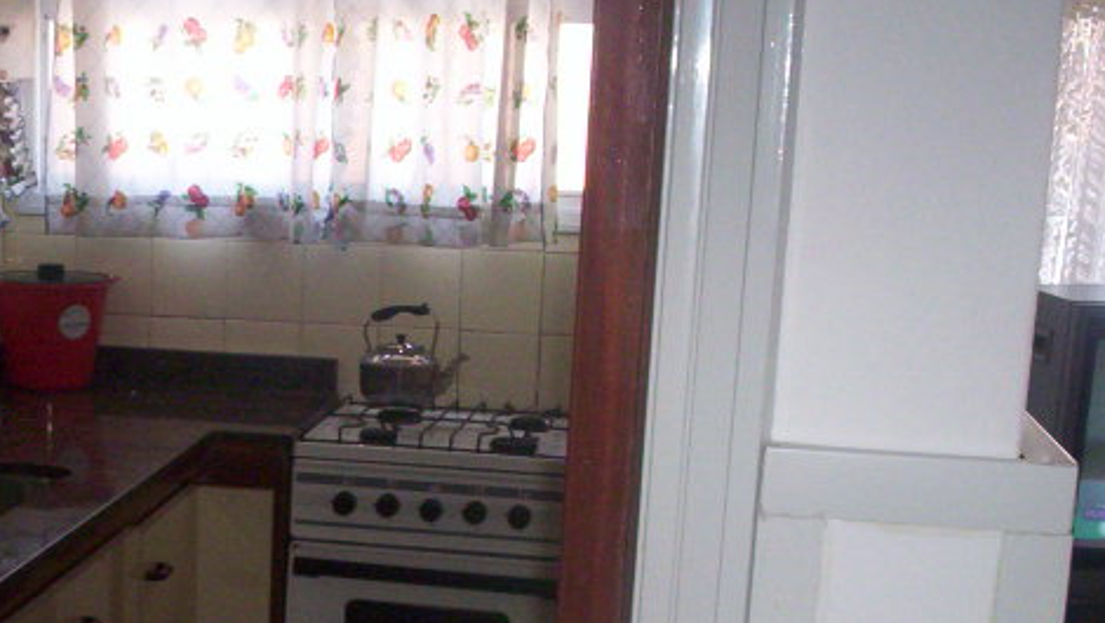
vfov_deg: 16.4
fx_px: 2111
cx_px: 188
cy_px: 644
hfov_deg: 28.6
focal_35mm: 72
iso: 140
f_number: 4.5
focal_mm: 4.99
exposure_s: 1/60
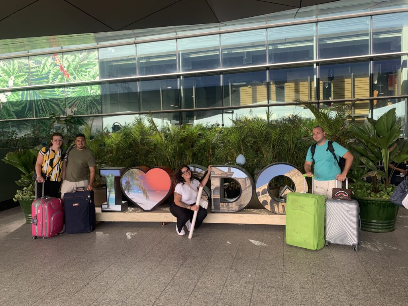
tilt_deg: -4.5
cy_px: 153
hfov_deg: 67.3
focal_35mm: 26
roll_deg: +0.4
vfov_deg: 53.1
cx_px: 204
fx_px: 306
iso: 25
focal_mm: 4.25
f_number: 1.8
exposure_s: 1/273
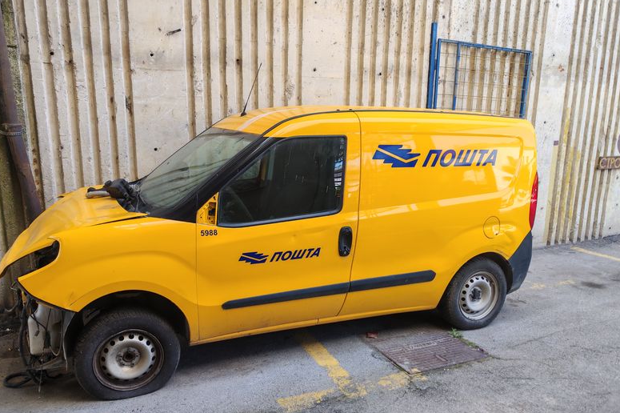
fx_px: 499
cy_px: 233
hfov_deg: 63.7
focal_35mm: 29
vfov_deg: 44.8
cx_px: 302
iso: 50
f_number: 1.95
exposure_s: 1/120
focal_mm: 5.52
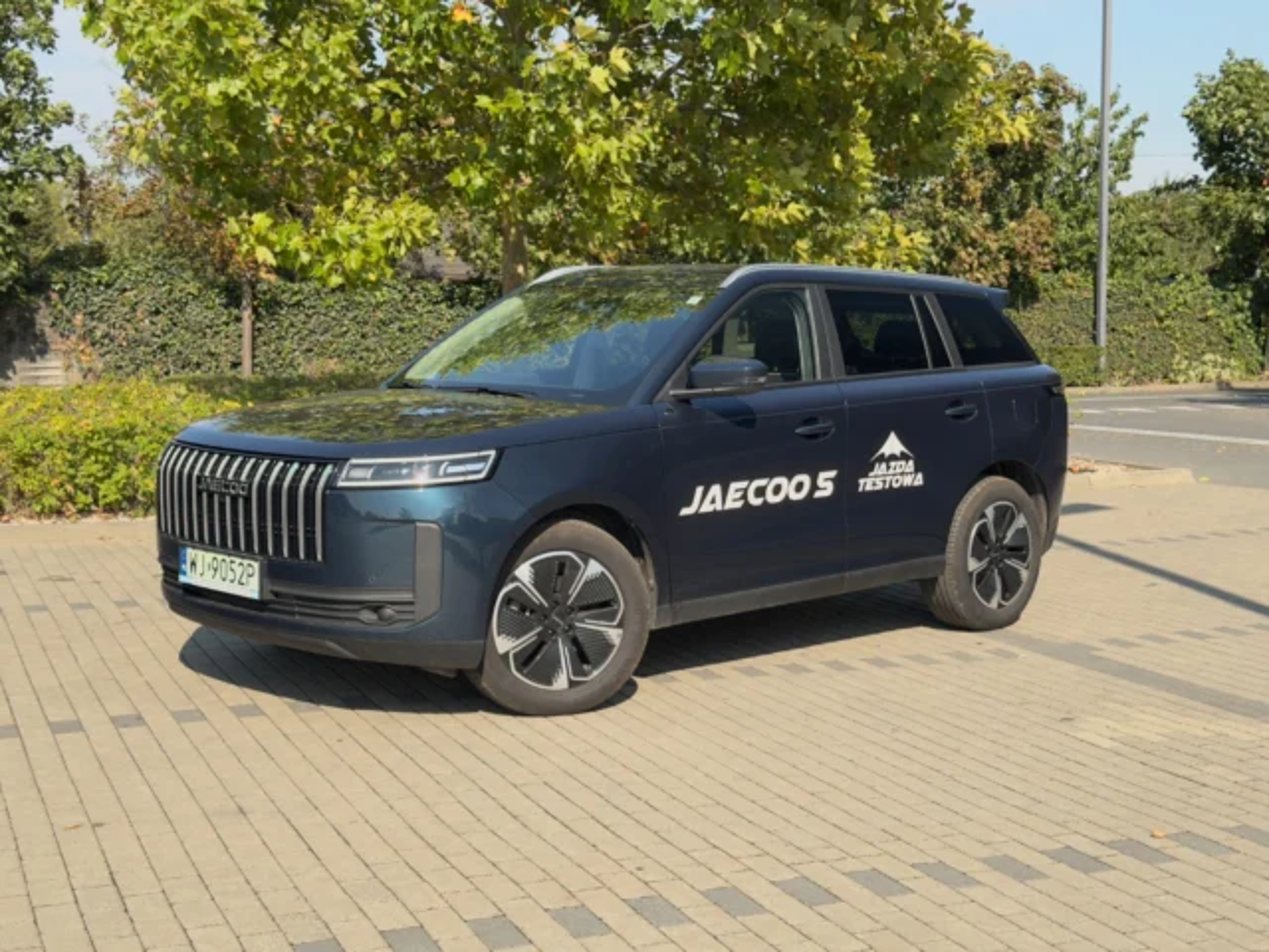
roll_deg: +0.8
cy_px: 476
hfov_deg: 39.7
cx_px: 634
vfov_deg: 30.3
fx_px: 1760
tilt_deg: -5.1
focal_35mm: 48
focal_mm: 6.76
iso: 64
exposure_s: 1/1285
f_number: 1.78
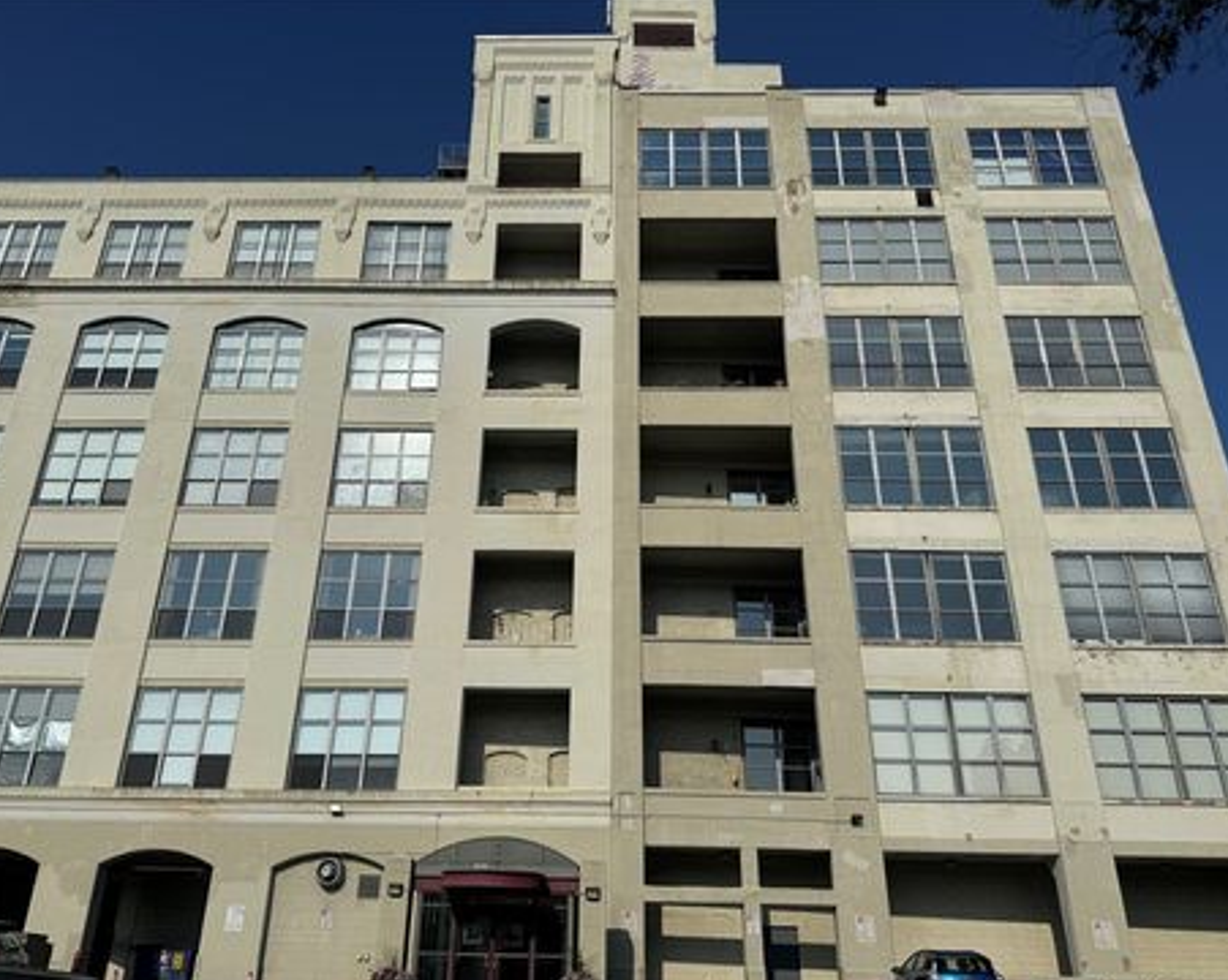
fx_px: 944
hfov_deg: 66.0
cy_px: 502
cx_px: 577
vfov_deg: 54.9
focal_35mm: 26
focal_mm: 6.76
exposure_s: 1/12346
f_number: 1.78
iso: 64
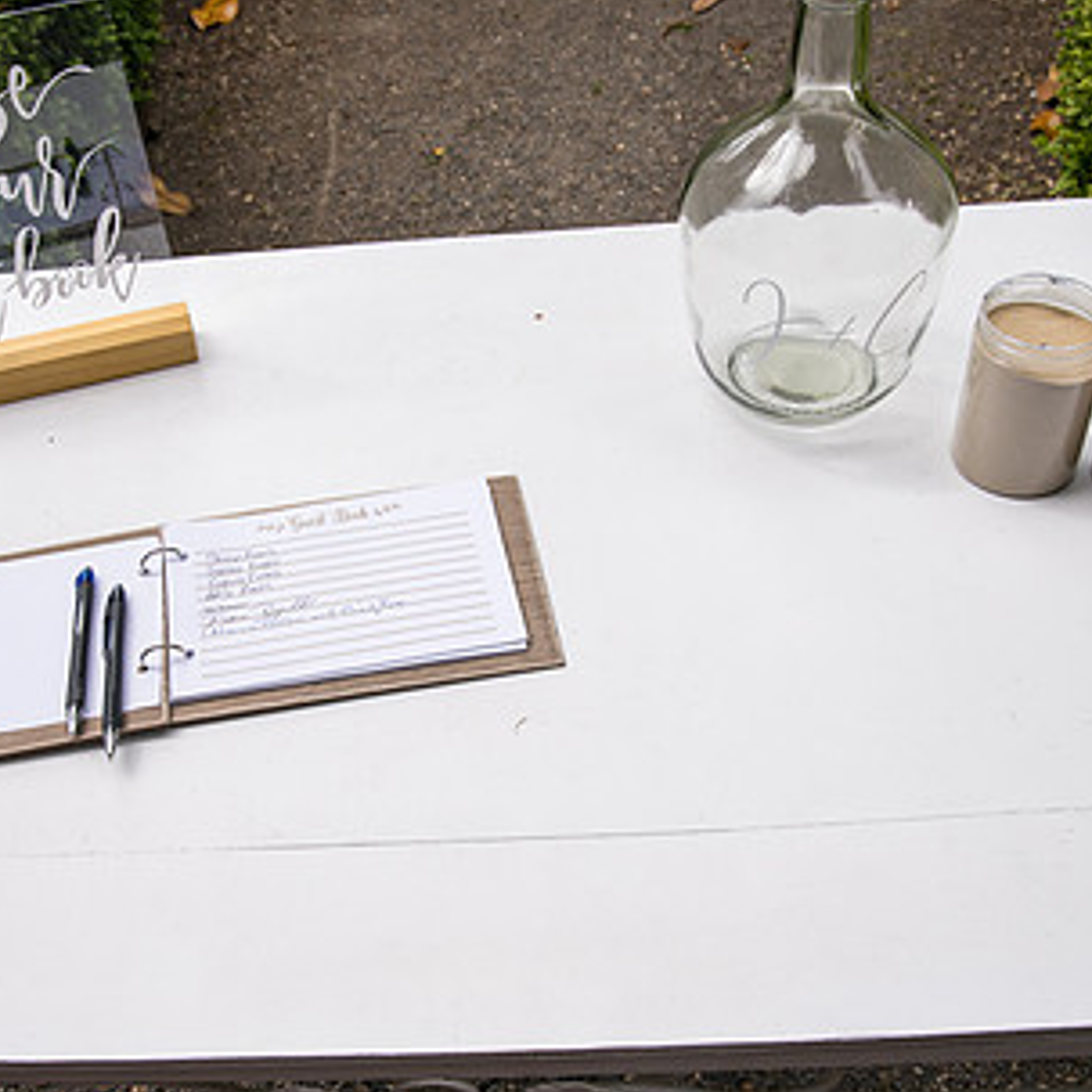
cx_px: 447
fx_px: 1392
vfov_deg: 42.7
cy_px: 625
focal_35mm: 39
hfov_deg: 42.7
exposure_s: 1/320
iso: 320
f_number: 6.3
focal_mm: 24
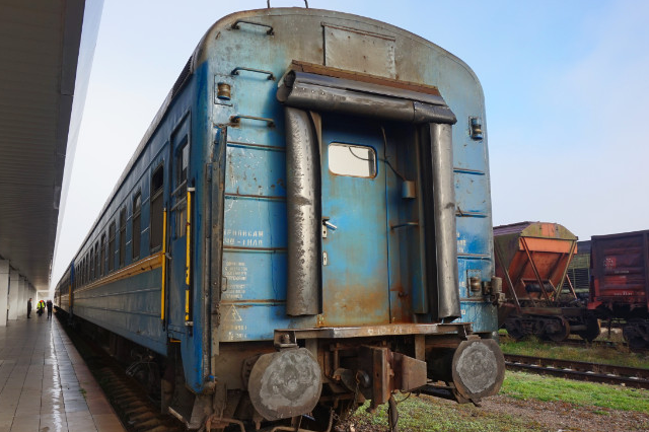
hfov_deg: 61.7
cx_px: 280
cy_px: 237
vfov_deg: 43.5
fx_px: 541
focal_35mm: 30
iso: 100
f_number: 9
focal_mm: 16
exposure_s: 1/80
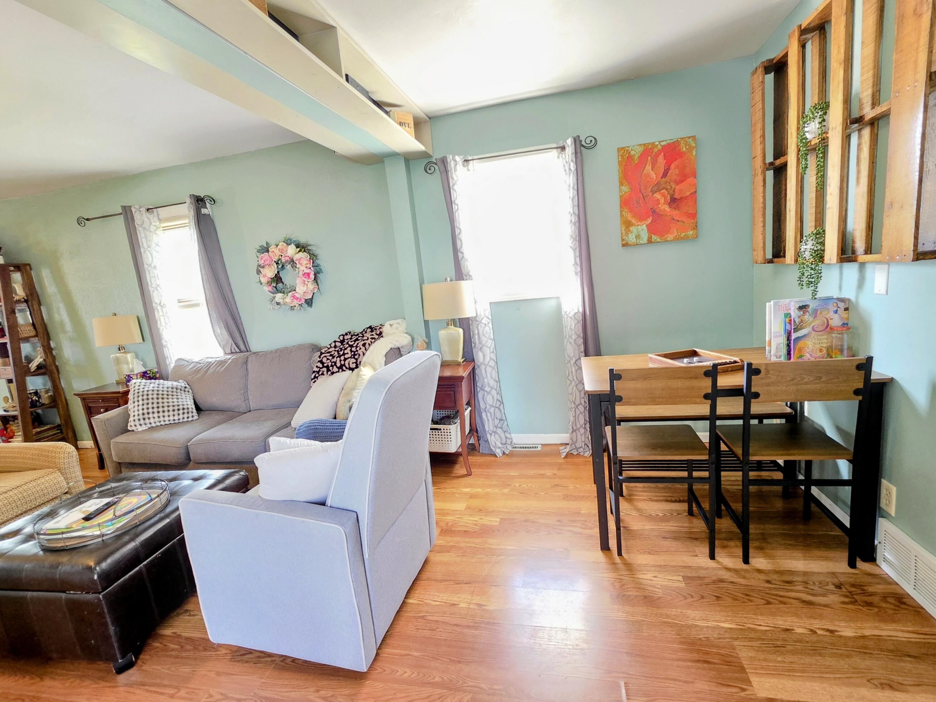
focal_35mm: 13
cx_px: 468
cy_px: 351
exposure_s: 1/60
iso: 800
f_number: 1.9
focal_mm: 2.2
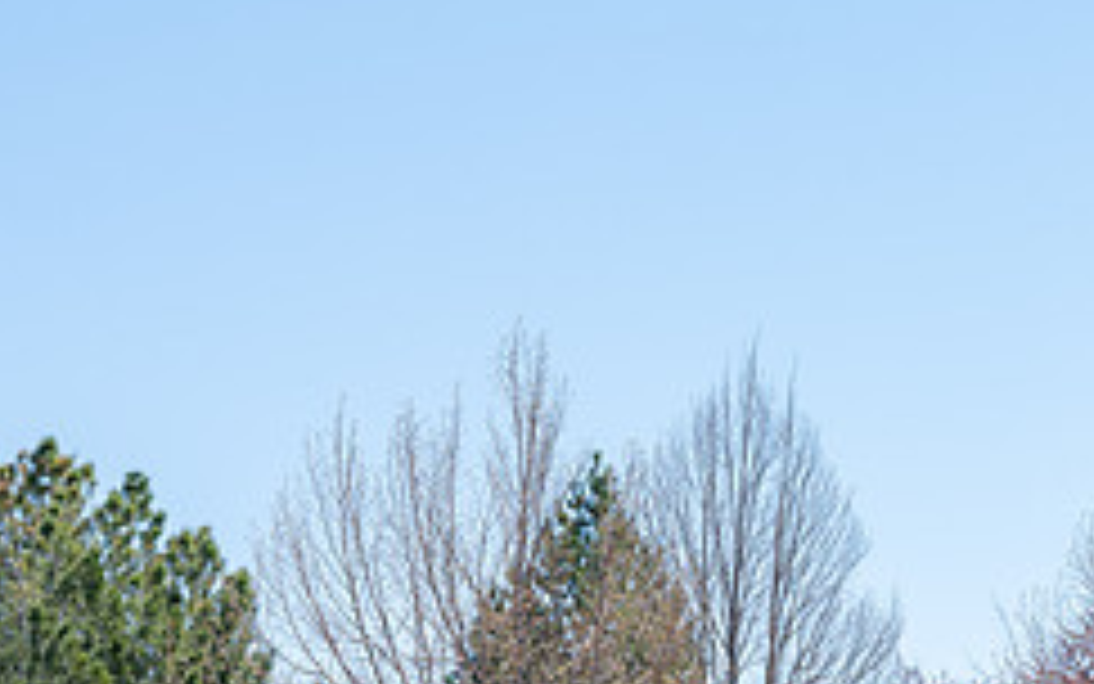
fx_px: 3489
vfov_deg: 10.9
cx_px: 933
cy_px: 974
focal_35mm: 117
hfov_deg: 17.6
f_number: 5
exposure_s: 1/320
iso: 100
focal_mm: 39
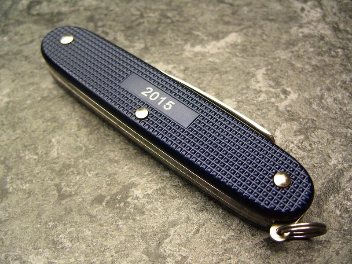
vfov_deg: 40.7
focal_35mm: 35
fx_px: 356
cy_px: 132
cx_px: 176
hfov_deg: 52.6
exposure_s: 1/45
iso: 160
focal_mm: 7.8
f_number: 2.8
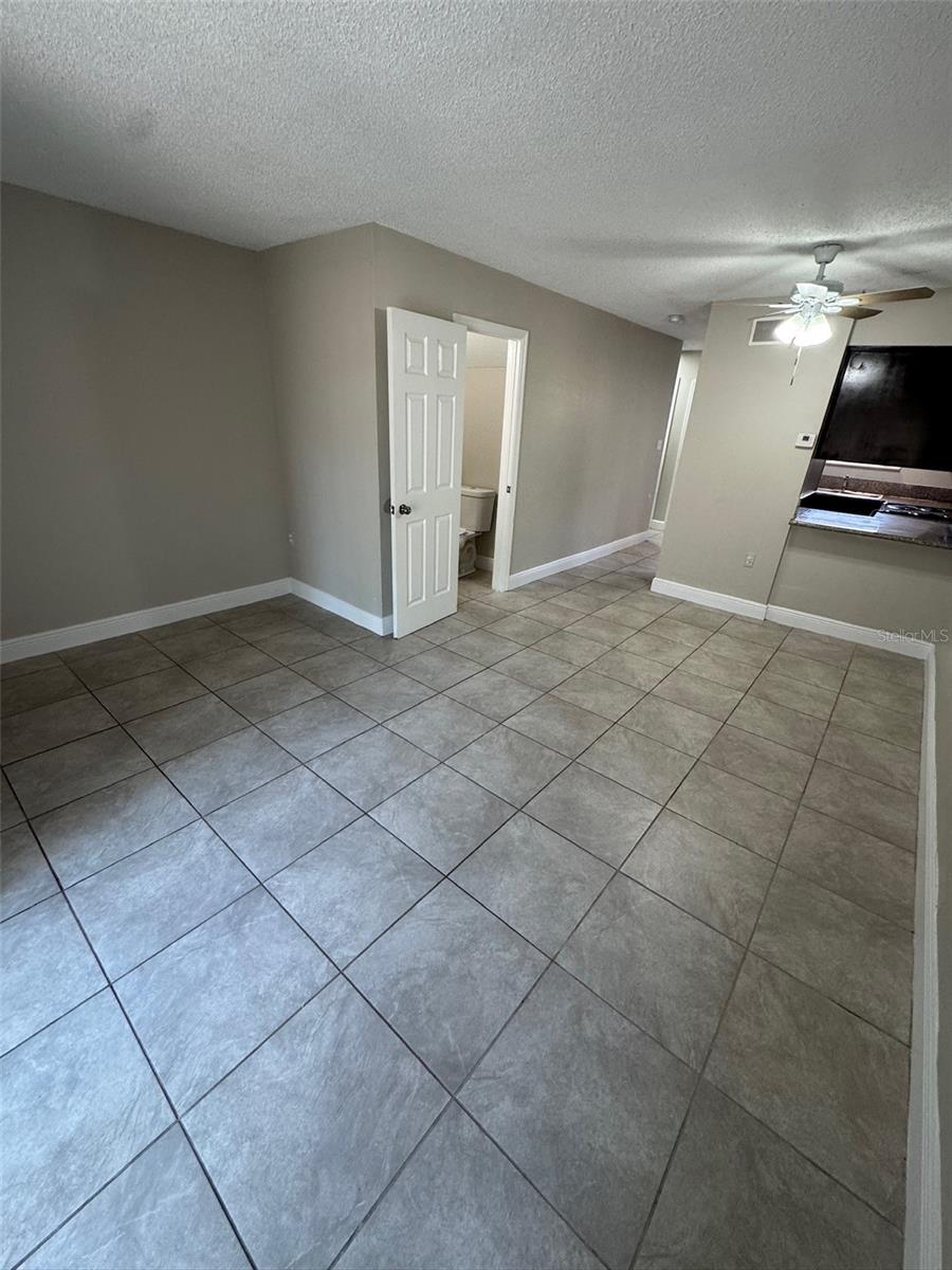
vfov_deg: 102.1
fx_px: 513
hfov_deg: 85.7
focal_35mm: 14
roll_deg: -4.1
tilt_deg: -24.3
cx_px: 476
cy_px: 635
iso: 200
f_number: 2.2
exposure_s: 1/99
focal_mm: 2.22
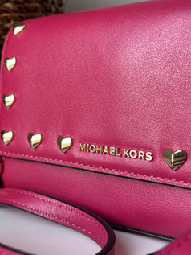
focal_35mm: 41
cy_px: 100
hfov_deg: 35.2
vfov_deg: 45.5
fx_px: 301
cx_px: 97
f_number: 1.5
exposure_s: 1/161
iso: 40
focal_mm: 5.7
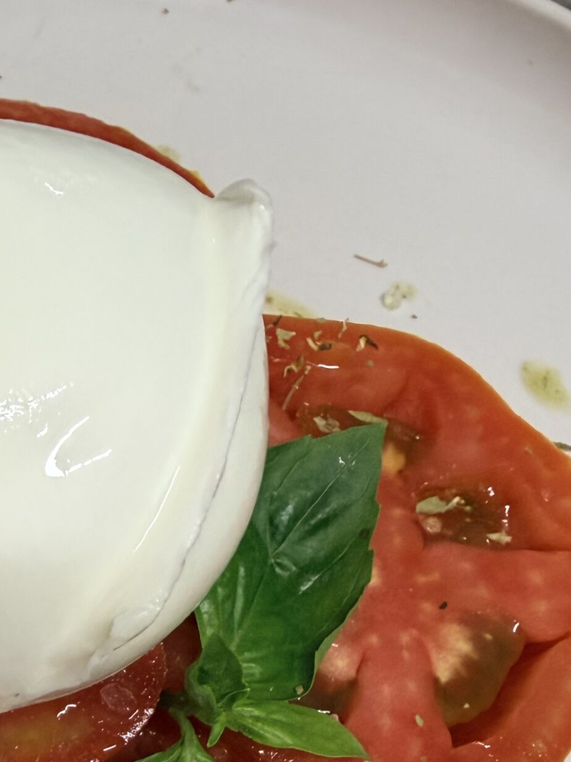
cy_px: 736
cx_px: -1
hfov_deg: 27.4
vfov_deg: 35.1
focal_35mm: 50
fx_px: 1099
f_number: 2.2
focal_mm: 2.22
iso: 200
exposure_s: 1/50
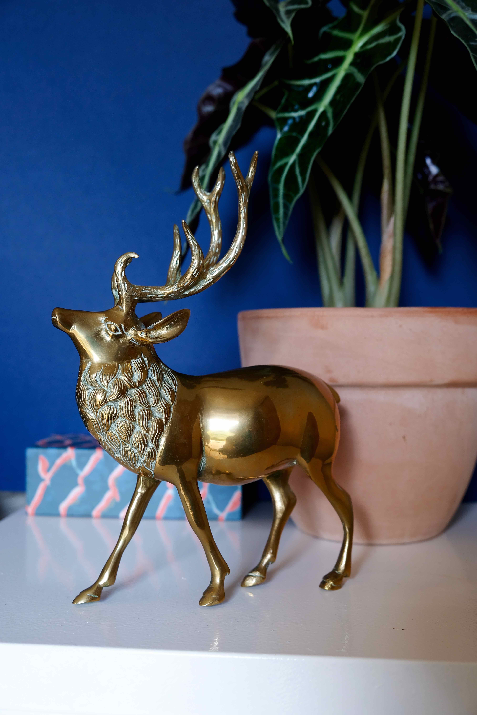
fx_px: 755
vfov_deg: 50.7
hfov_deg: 35.1
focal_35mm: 38
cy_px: 358
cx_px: 238
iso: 640
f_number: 4
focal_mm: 25.4
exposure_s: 1/60
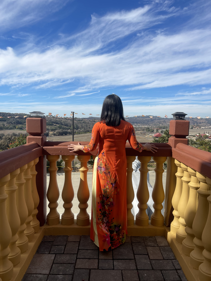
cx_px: 106
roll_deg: -1.2
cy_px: 140
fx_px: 203
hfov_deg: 54.9
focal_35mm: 25
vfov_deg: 69.4
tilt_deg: -5.8
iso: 32
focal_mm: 5.1
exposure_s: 1/5128
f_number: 1.6
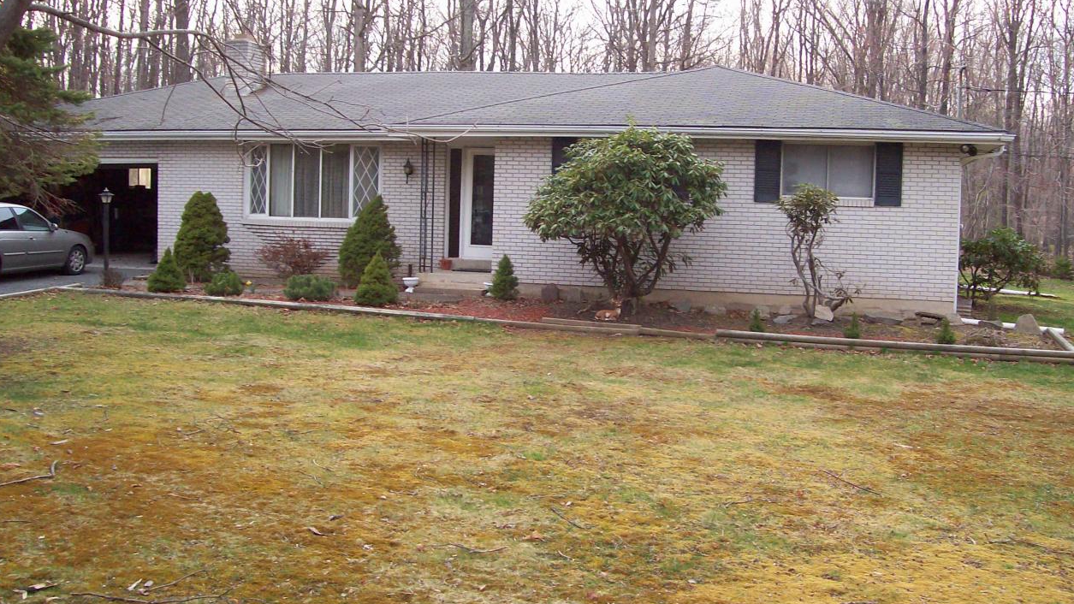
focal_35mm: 40
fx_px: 1139
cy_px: 282
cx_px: 540
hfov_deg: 50.5
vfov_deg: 29.7
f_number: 2.7
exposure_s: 1/148
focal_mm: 6
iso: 80
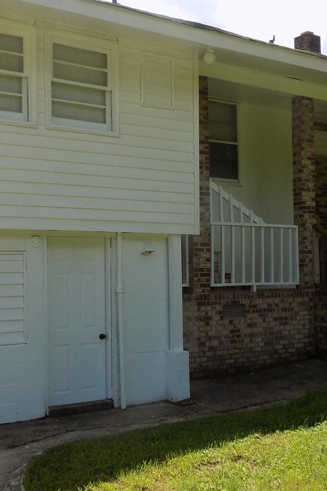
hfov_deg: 26.0
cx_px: 187
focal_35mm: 52
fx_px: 708
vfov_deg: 38.2
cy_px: 261
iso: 80
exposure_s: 1/640
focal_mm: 4
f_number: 3.1
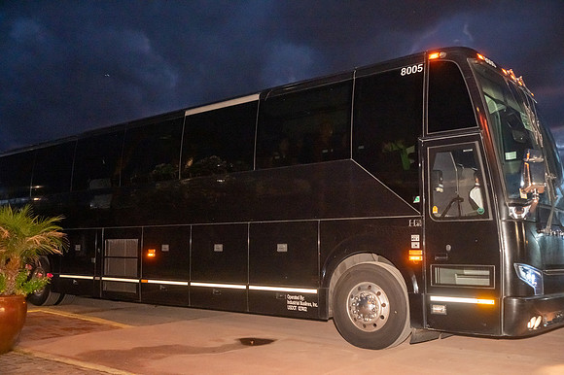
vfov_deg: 37.8
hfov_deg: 54.5
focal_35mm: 35
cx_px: 282
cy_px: 188
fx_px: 548
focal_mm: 35
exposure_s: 1/125
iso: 3200
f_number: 4
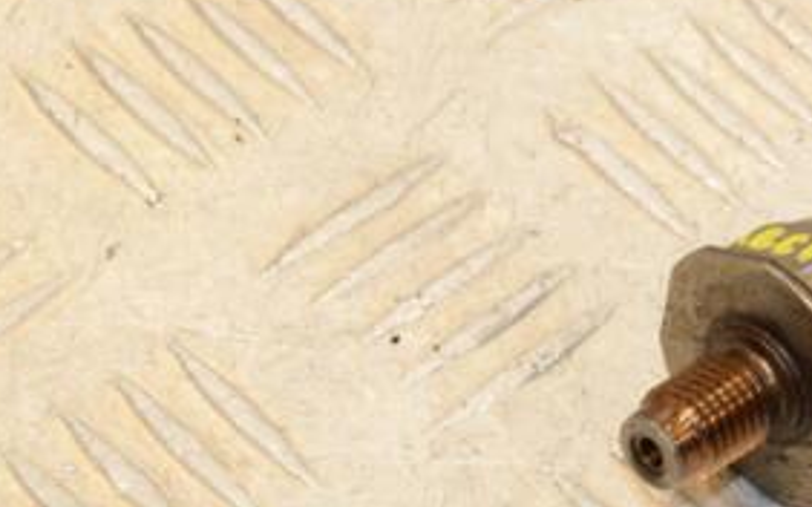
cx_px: 847
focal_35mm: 244
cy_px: 210
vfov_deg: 5.4
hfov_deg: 8.5
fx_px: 5399
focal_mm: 75
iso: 1600
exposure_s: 1/200
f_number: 10
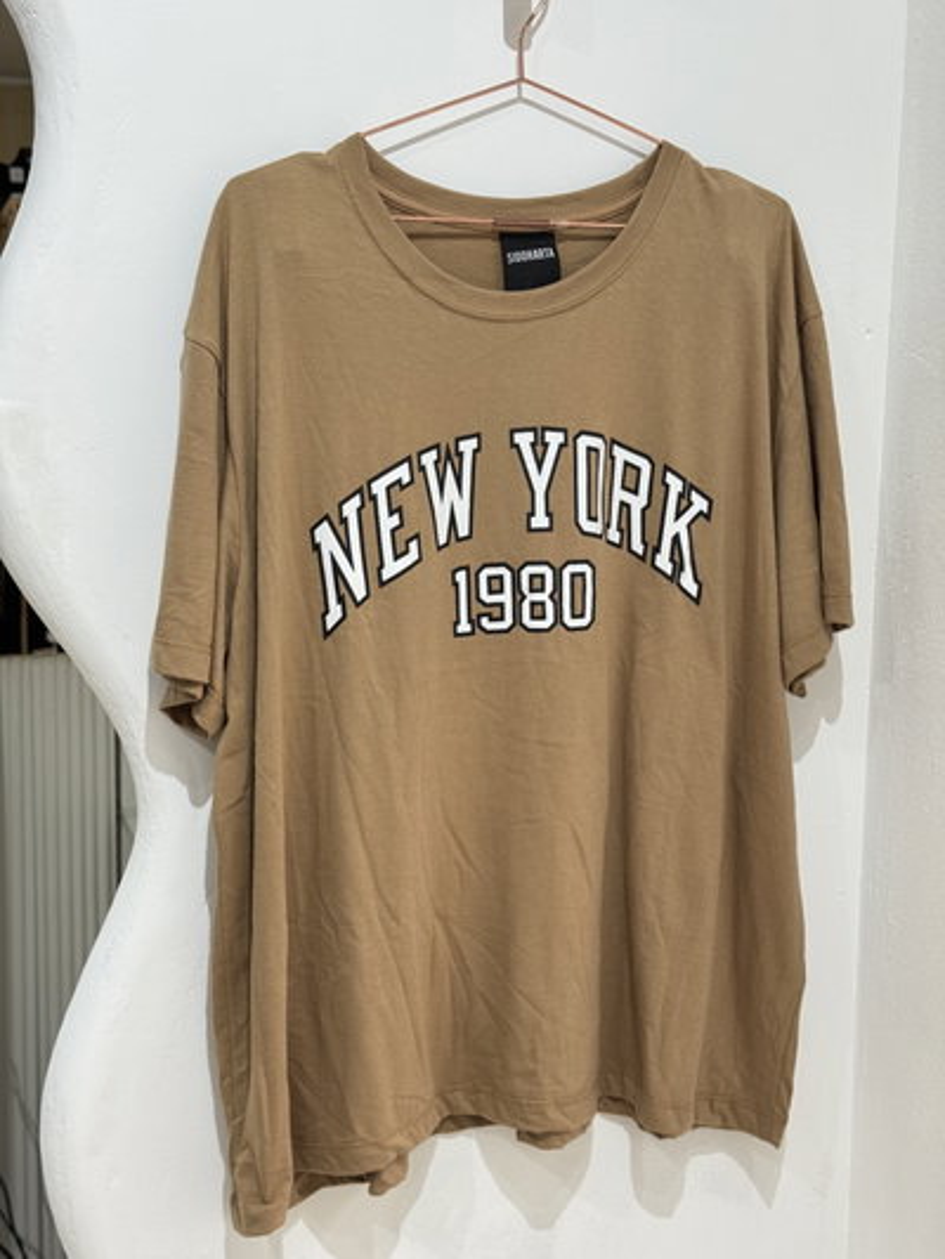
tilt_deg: -9.7
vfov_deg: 39.6
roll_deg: +0.2
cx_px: 472
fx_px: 1746
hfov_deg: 30.3
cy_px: 630
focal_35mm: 48
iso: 80
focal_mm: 6.76
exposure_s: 1/50
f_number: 1.78
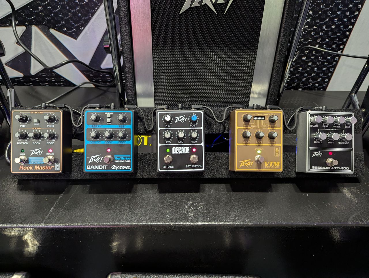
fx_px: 256
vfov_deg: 56.9
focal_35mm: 24
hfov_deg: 71.5
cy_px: 139
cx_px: 184
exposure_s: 1/60
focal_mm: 6.81
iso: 549
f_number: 1.85
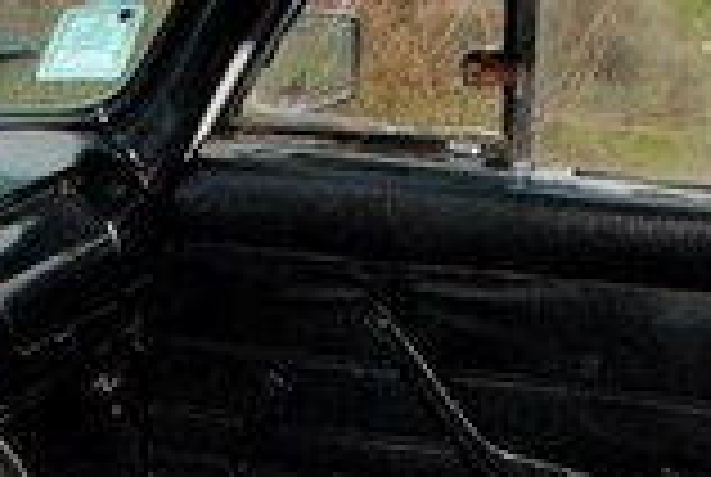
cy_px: 922
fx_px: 2236
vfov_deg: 11.2
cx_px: 198
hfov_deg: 18.0
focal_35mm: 113
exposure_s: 1/125
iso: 200
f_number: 7.1
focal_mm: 18
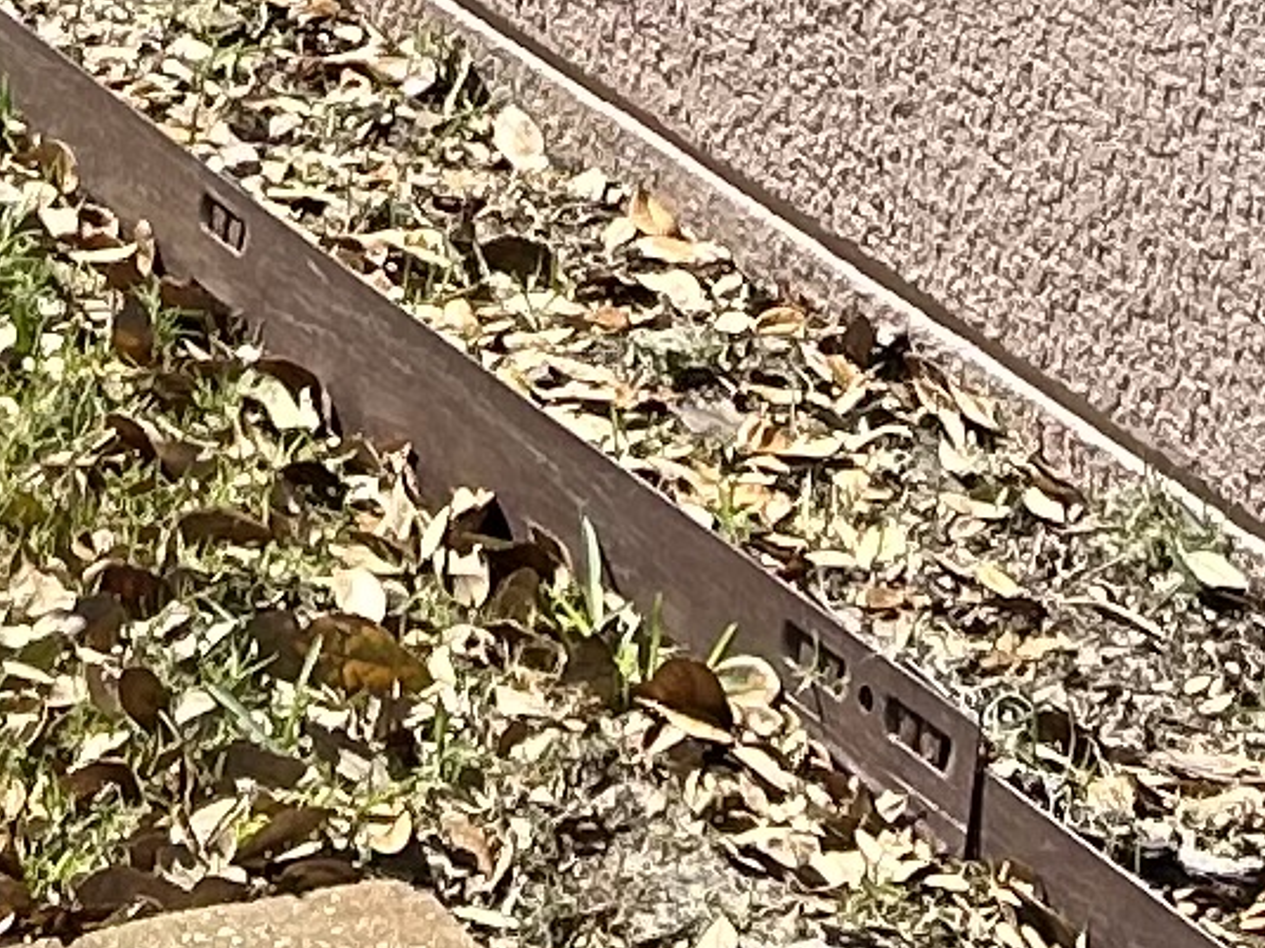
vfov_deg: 6.7
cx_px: 539
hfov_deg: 10.1
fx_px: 7161
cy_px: -2066
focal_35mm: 196
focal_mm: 5.7
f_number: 1.5
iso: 50
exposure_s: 1/2252
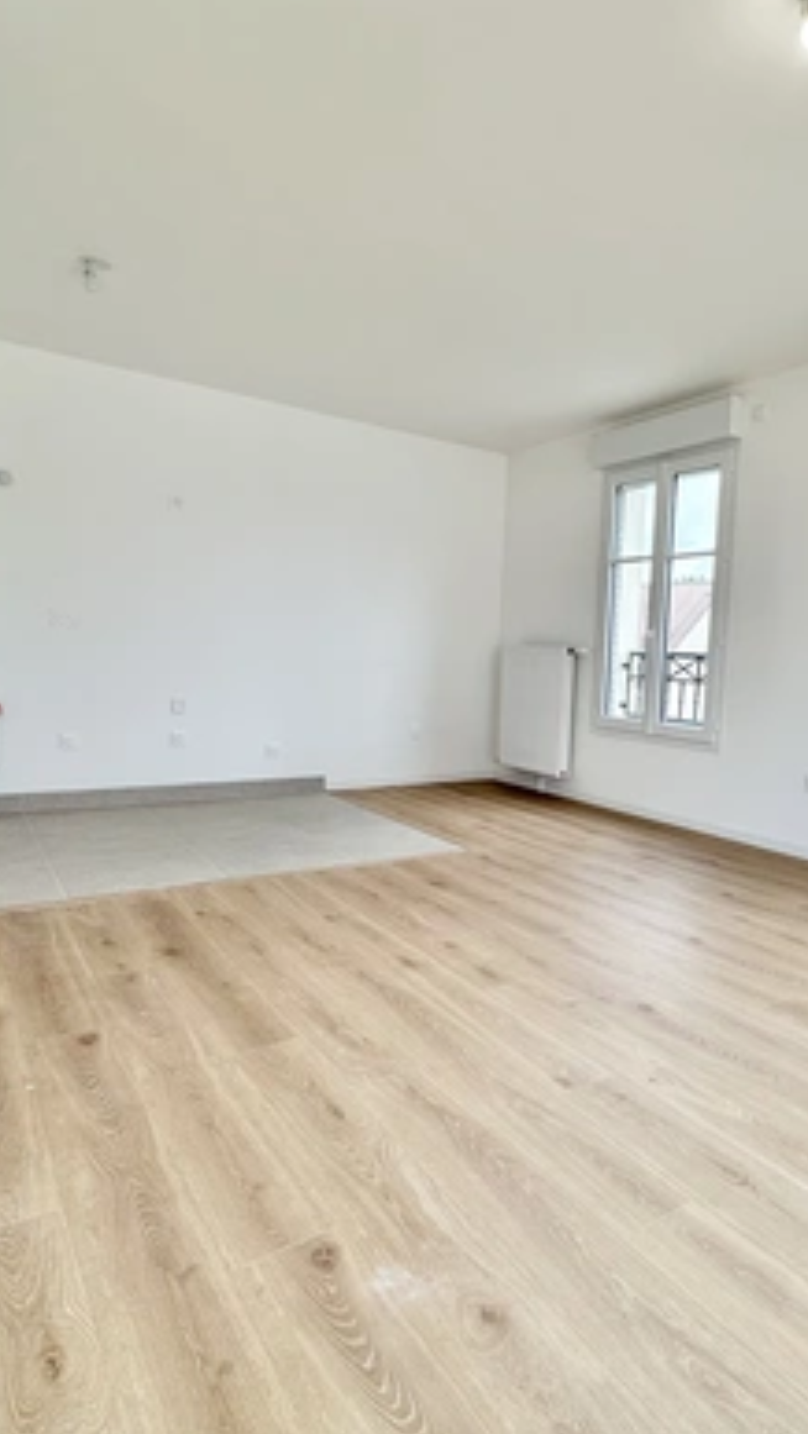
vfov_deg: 83.8
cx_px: 491
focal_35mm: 21
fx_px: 799
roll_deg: -2.4
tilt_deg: -5.1
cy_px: 734
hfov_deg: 53.2
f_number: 2.2
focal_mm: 2.22
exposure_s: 1/112
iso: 40
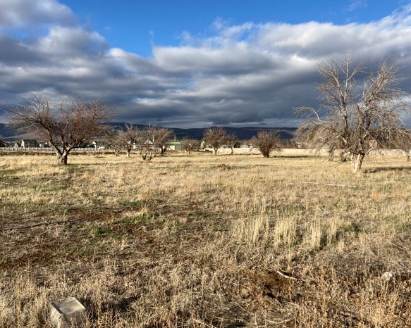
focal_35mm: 30
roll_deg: -0.7
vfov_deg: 48.5
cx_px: 214
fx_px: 365
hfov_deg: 58.8
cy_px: 162
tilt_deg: -0.4
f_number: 1.8
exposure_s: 1/1946
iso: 20
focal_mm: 3.99
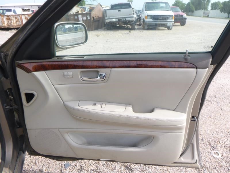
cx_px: 115
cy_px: 86
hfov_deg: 69.4
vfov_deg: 54.9
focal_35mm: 25
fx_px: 166
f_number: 3.9
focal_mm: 4.5
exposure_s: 1/160
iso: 100
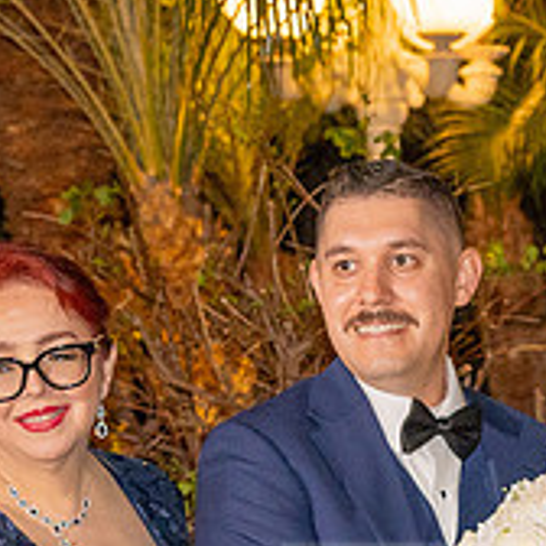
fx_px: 3515
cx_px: 659
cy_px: 948
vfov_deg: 8.6
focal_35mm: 197
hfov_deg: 8.8
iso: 1250
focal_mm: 44
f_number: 4
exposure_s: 1/200
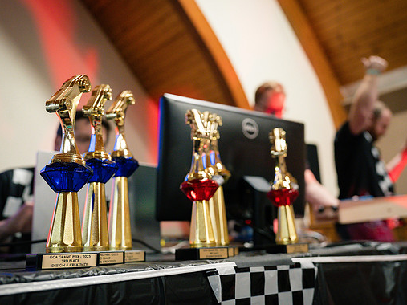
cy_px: 150
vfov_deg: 42.9
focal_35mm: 33
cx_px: 206
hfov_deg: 55.4
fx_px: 388
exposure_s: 1/320
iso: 2500
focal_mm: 30
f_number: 2.8
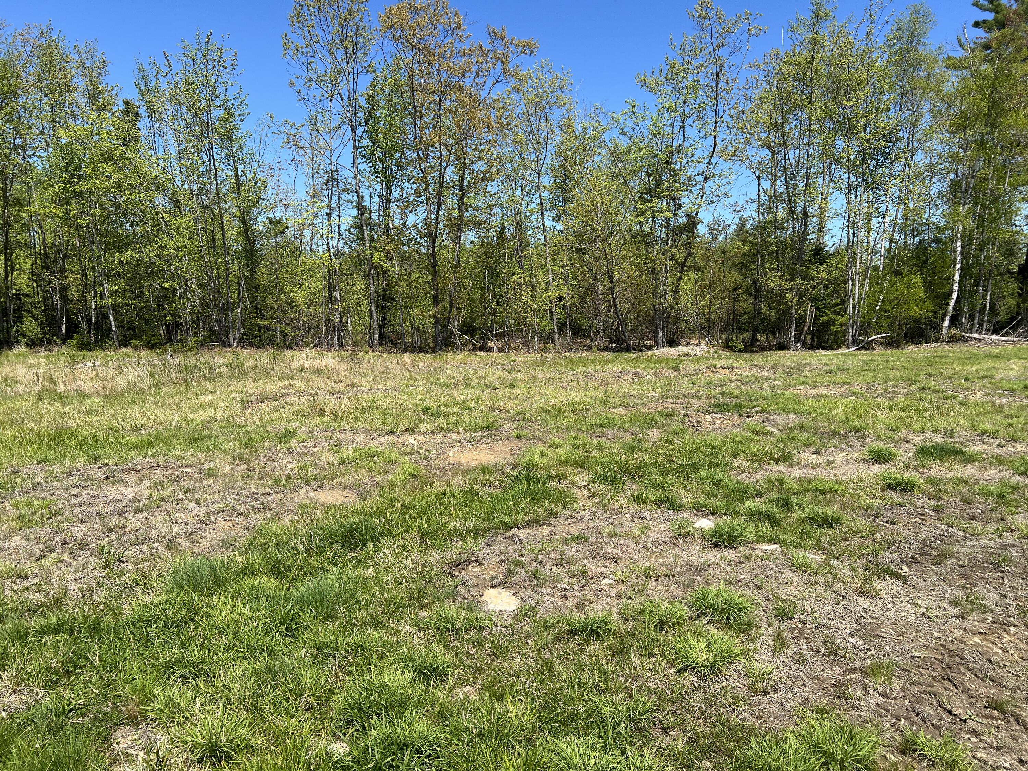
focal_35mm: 26
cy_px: 386
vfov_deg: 53.1
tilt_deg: -5.1
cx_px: 514
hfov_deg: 67.3
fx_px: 772
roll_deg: +0.7
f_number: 1.5
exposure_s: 1/3165
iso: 50
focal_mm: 5.7
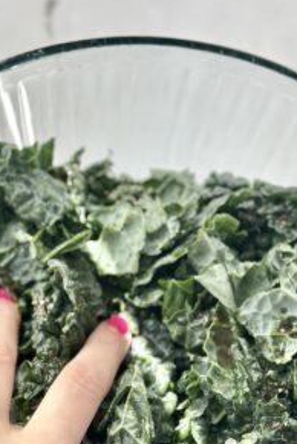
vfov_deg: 23.3
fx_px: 1062
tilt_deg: -76.4
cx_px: 132
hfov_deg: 15.9
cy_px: 360
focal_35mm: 86
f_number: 1.78
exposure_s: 1/651
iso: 80
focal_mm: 6.86
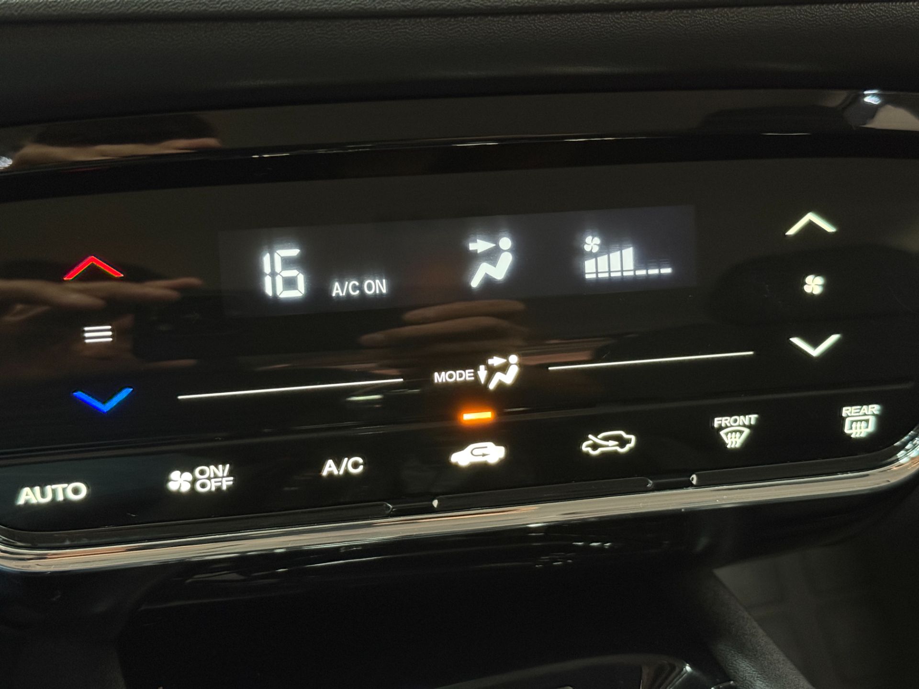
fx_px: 1274
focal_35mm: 48
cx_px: 460
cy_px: 344
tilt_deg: -29.4
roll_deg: -4.3
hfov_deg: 39.7
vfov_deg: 30.3
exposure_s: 1/30
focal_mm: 6.76
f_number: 1.78
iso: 400
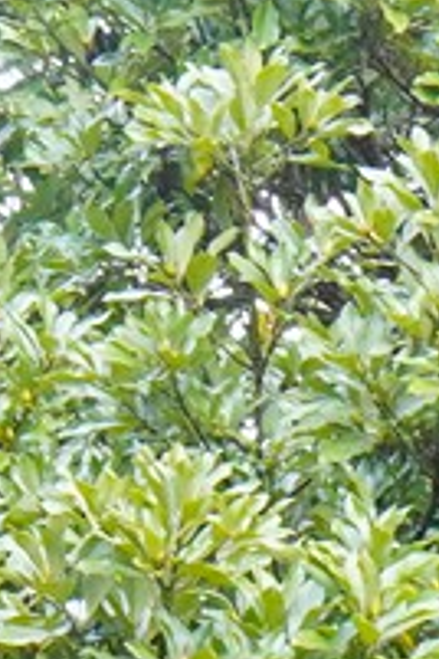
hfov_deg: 3.9
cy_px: 1984
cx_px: 1012
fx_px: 6365
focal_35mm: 348
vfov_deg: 5.5
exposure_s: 1/100
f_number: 13
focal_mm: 35
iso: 1600
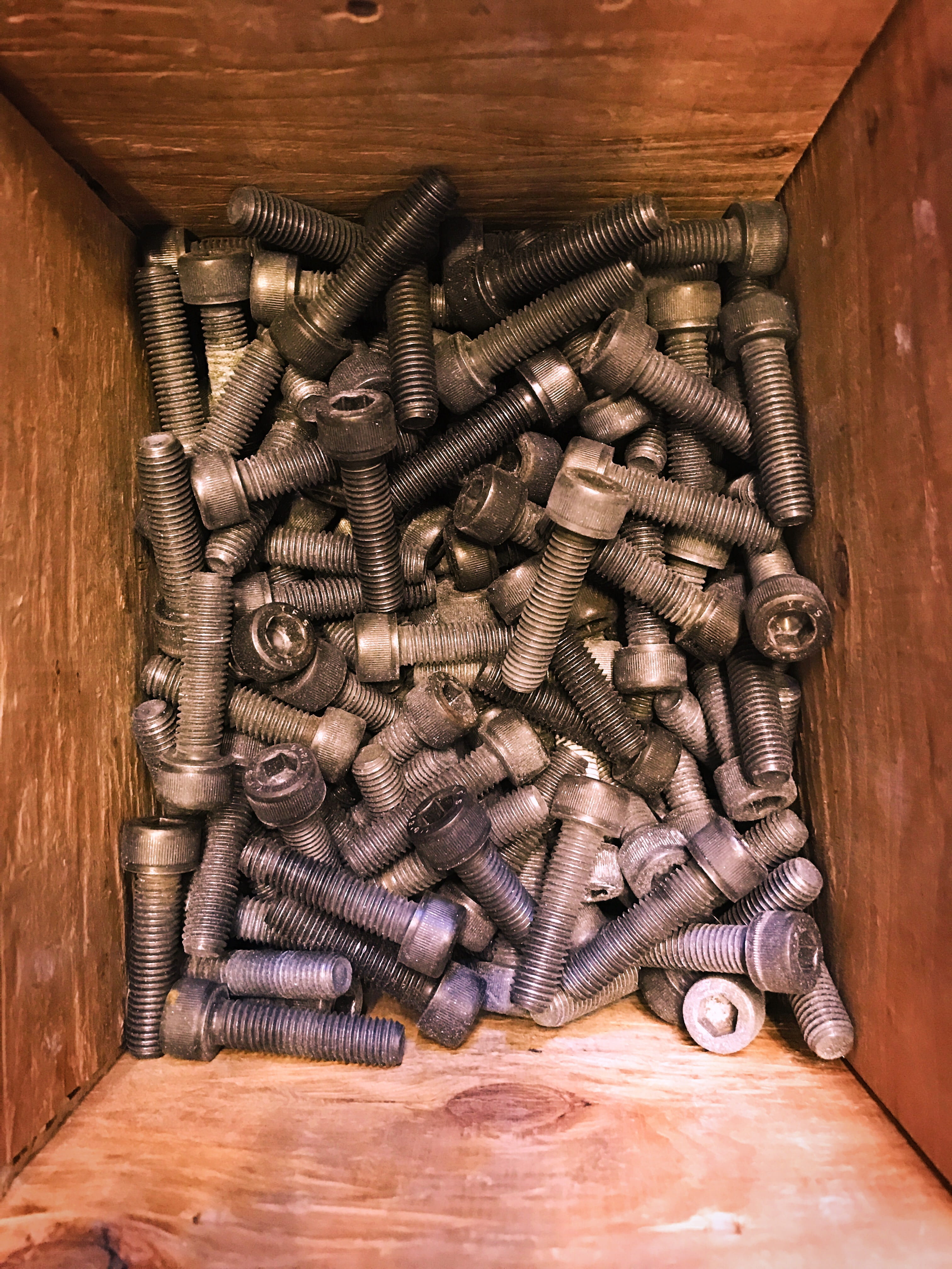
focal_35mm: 28
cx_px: 476
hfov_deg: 49.7
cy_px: 634
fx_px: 1027
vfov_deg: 63.4
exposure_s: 1/9
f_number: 1.8
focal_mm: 3.99
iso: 100
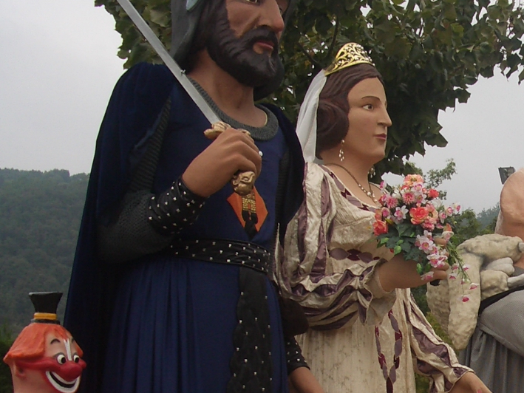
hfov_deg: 23.5
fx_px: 1196
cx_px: 540
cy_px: 348
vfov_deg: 18.4
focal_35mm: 79
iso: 80
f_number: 4.3
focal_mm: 5.8
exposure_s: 1/200
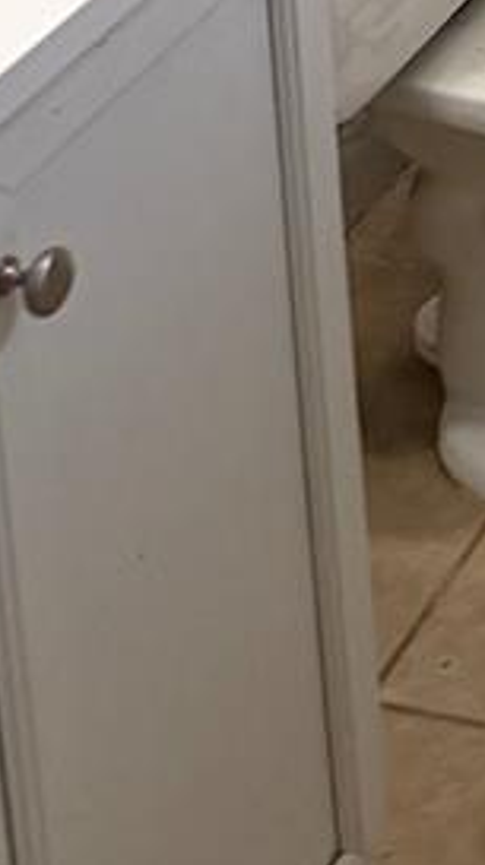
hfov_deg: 9.1
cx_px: 1290
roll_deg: +0.0
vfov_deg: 15.1
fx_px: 2637
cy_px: -865
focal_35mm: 115
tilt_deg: -12.1
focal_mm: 6.76
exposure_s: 1/60
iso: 250
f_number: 1.78
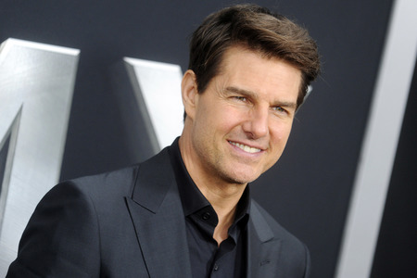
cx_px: 208
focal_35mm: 200
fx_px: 2316
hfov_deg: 10.3
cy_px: 139
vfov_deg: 6.9
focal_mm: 200
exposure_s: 1/400
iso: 1600
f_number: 4
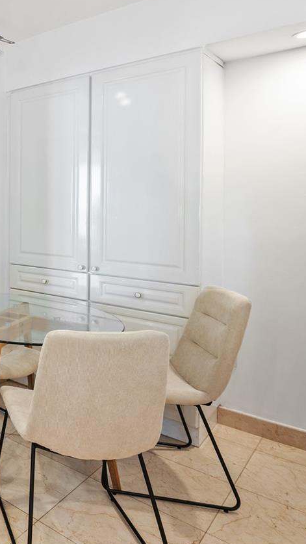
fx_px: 433
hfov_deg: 28.4
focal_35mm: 30
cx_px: -133
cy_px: 211
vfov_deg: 63.6
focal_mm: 15
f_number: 8
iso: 200
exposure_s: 1/2
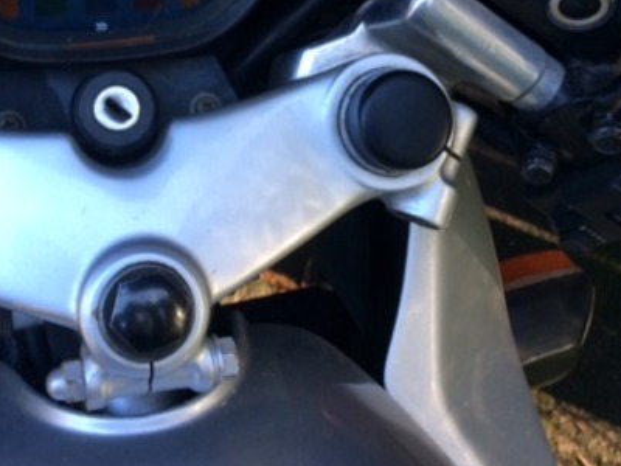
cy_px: 67
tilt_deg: -51.6
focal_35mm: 58
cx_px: 197
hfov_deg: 32.9
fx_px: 1041
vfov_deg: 24.7
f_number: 2.2
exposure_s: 1/50
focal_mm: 4.15
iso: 50
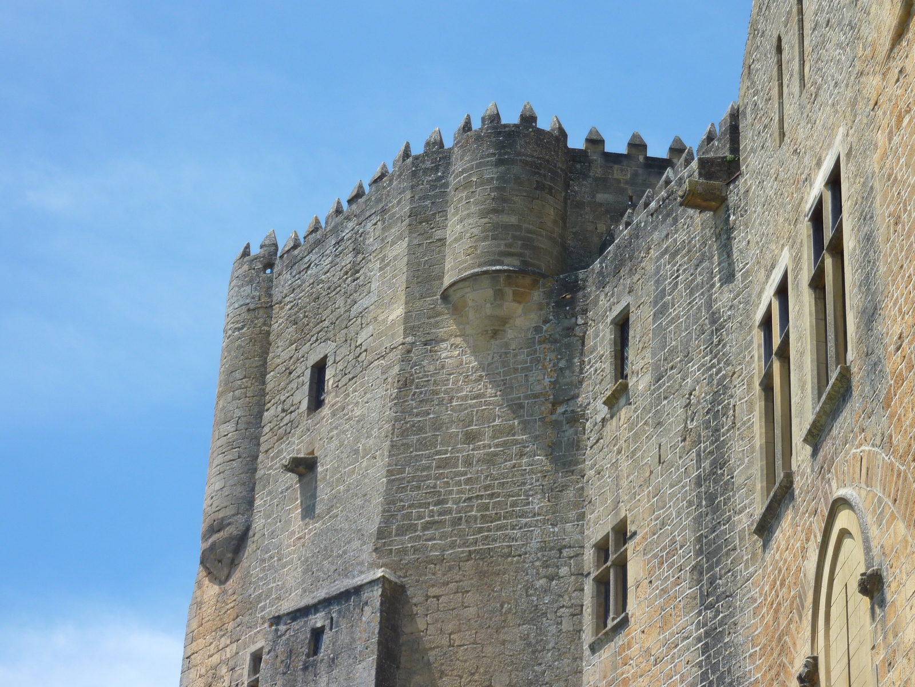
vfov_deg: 15.4
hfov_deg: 20.4
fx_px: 2538
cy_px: 344
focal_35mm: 96
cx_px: 458
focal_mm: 15.8
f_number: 4.3
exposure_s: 1/400
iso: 80
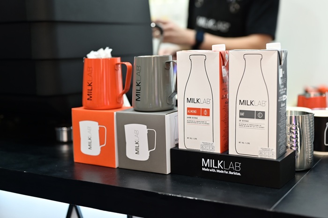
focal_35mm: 50
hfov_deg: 39.6
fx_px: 455
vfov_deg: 27.0
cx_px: 164
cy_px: 109
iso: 1000
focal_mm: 50
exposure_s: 1/200
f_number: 2.5
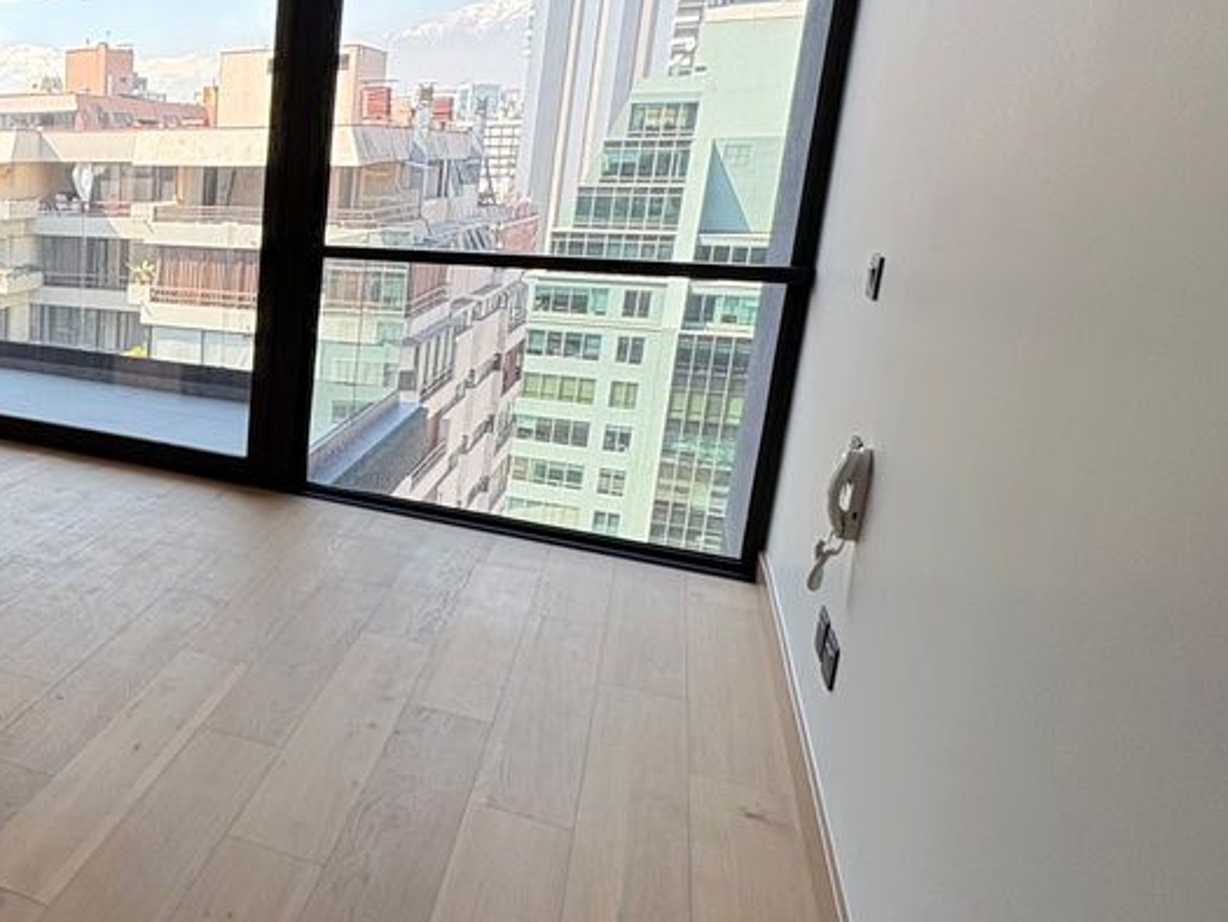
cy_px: 405
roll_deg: +0.8
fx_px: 1135
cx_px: -124
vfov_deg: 44.1
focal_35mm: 32
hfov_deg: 43.7
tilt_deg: -11.9
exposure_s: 1/173
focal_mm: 2.22
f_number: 2.2
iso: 64
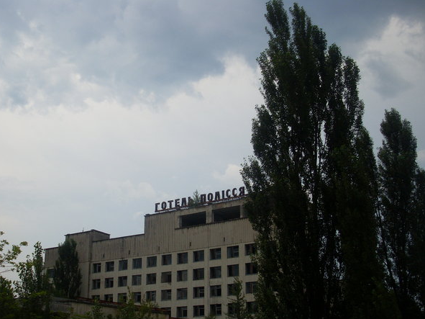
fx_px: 552
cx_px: 196
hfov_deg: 42.1
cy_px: 177
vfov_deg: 32.1
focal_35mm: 45
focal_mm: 6.3
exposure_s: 1/250
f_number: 7.7
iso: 80
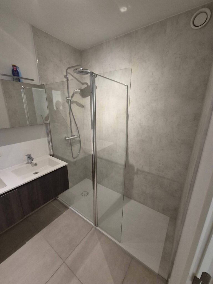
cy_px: 142
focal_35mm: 13
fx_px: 107
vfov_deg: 106.2
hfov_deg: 89.9
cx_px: 106
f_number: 2.2
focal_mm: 2.2
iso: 320
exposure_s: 1/50
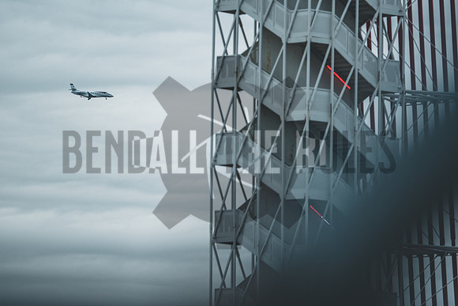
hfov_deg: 5.4
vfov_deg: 3.6
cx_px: 169
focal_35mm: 378
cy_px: 113
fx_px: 4812
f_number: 2
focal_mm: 200
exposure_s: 1/1250
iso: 400
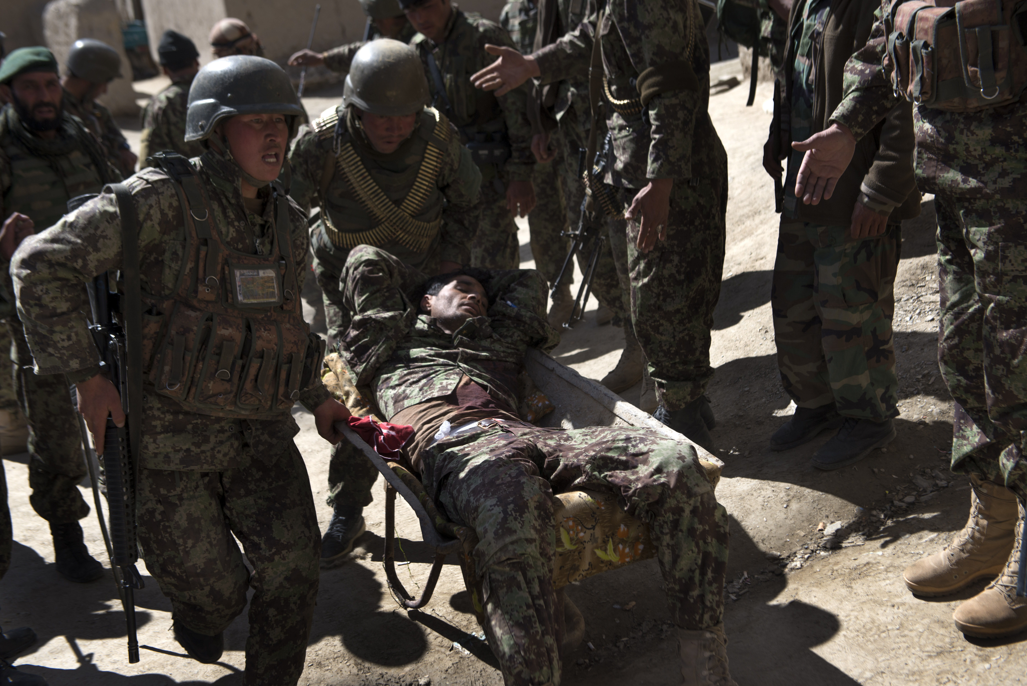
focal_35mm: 48
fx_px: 1370
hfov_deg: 41.1
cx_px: 514
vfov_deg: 28.1
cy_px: 343
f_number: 6.3
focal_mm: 48
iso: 100
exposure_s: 1/640
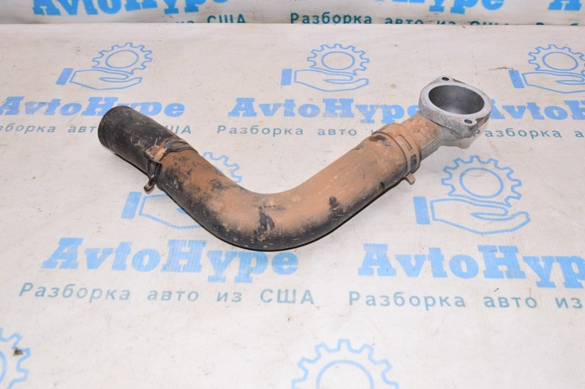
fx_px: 560
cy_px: 194
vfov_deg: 38.3
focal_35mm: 34
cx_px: 292
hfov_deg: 55.1
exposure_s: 1/125
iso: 1600
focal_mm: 23
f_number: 8
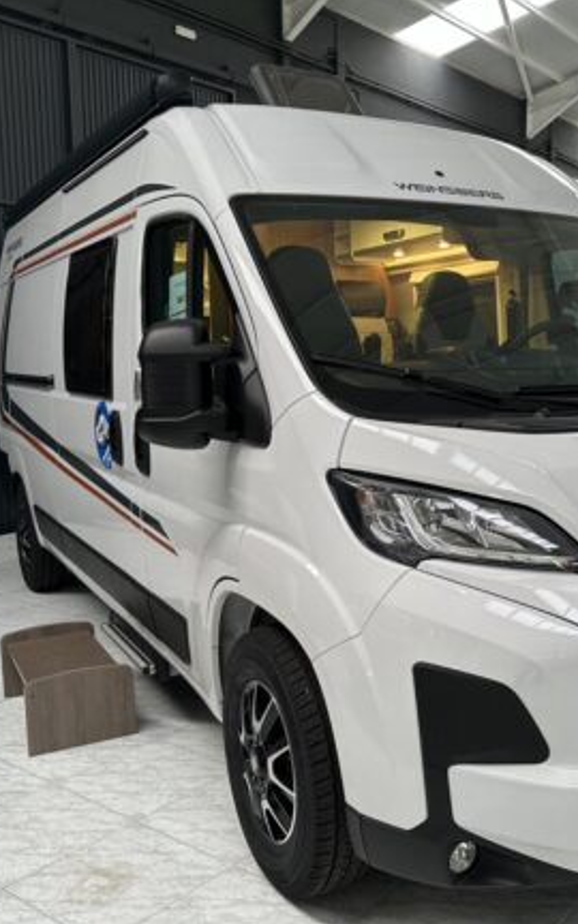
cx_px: 399
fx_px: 882
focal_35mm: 35
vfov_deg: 55.3
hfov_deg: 35.8
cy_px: 468
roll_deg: +0.0
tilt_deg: -6.9
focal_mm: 6.86
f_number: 1.78
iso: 160
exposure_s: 1/121
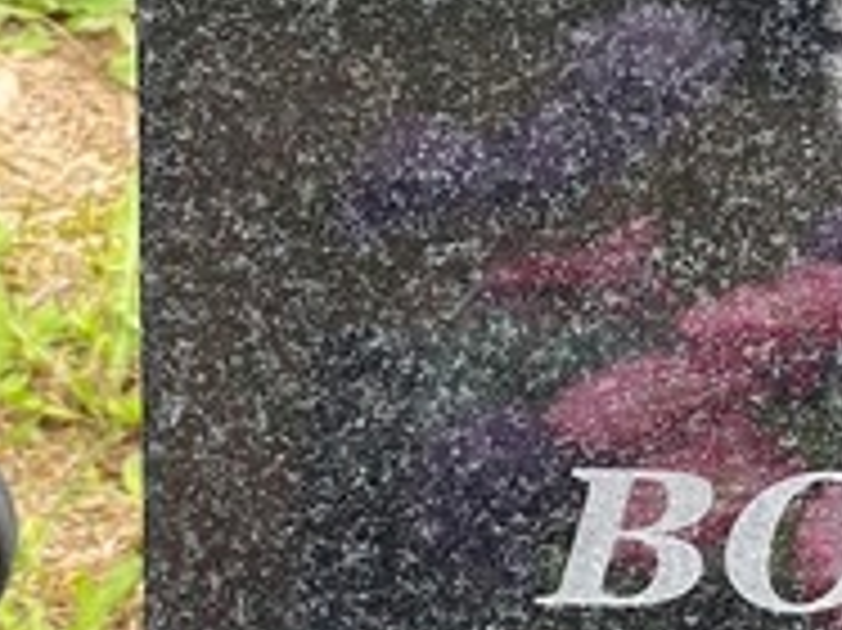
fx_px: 5421
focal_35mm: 223
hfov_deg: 8.6
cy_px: 310
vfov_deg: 6.7
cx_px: 1436
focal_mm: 6
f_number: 2
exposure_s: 1/204
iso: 20
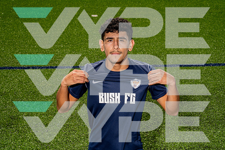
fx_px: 438
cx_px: 112
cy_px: 75
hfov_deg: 28.8
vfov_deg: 19.5
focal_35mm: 70
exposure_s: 1/250
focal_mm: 70
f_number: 11
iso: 100
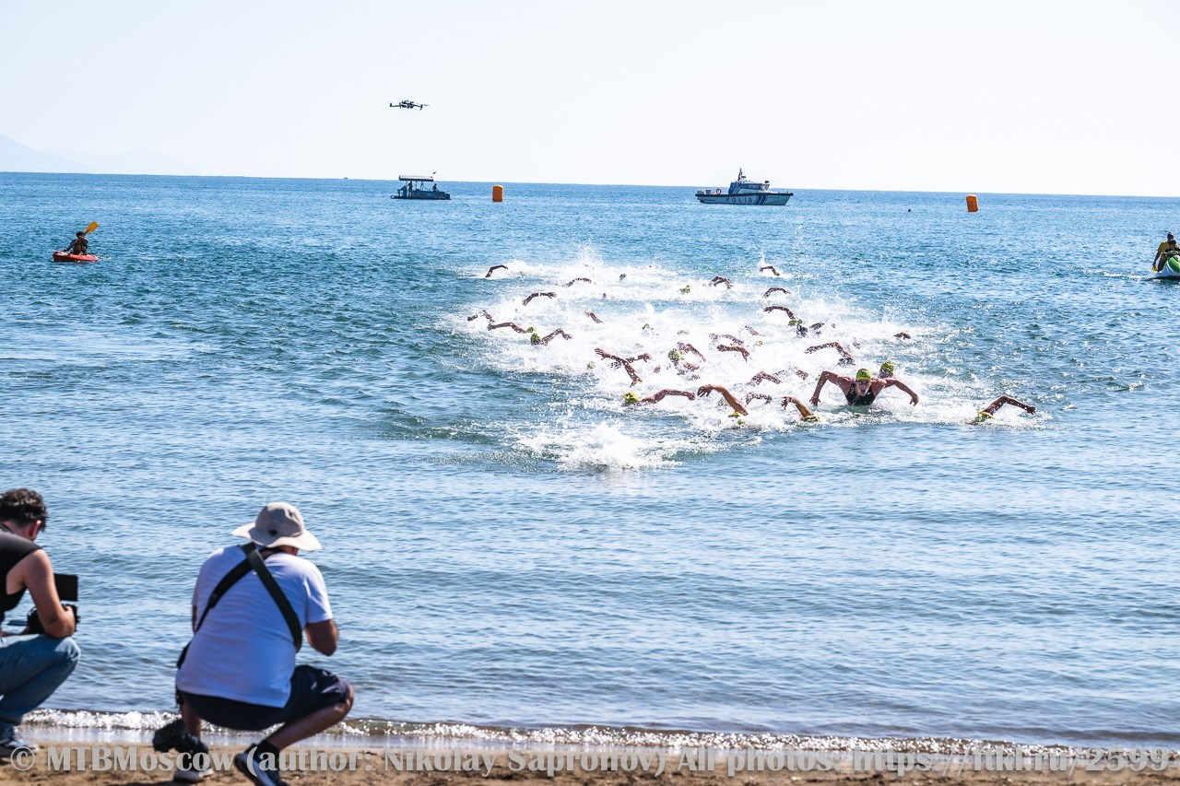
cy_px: 393
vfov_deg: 13.2
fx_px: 3408
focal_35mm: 104
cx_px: 590
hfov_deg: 19.6
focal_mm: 104
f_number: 7.1
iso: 100
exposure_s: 1/800
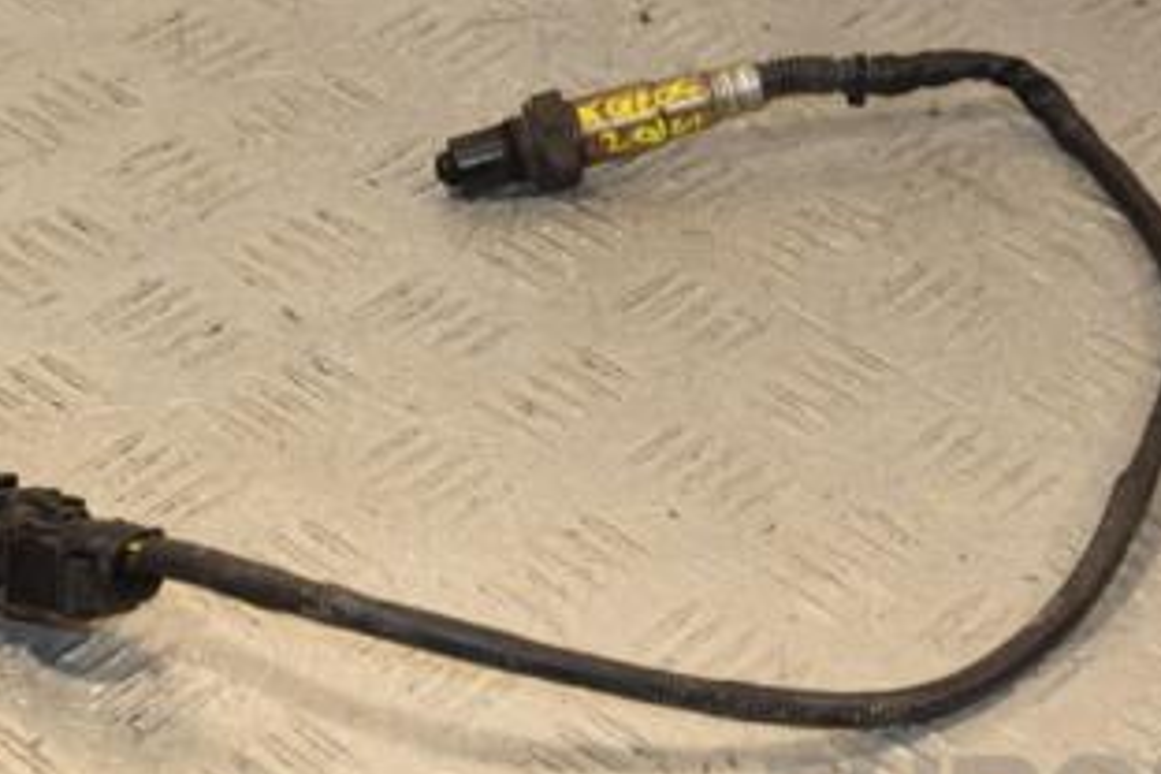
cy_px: 316
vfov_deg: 11.3
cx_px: 696
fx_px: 3902
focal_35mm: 121
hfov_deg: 16.9
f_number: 8
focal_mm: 42
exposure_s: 1/200
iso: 800
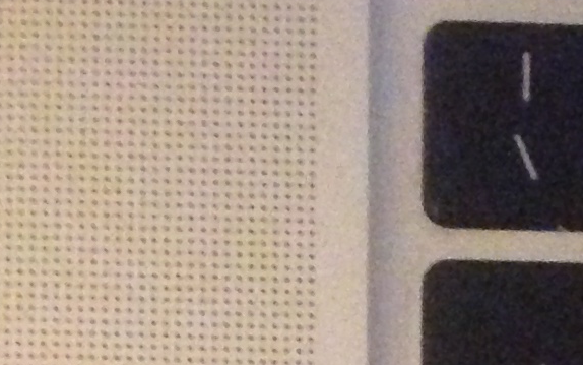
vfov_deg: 6.3
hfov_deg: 10.0
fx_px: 3162
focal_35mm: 199
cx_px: 993
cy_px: 865
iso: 800
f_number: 2.4
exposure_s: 1/15
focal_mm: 4.12
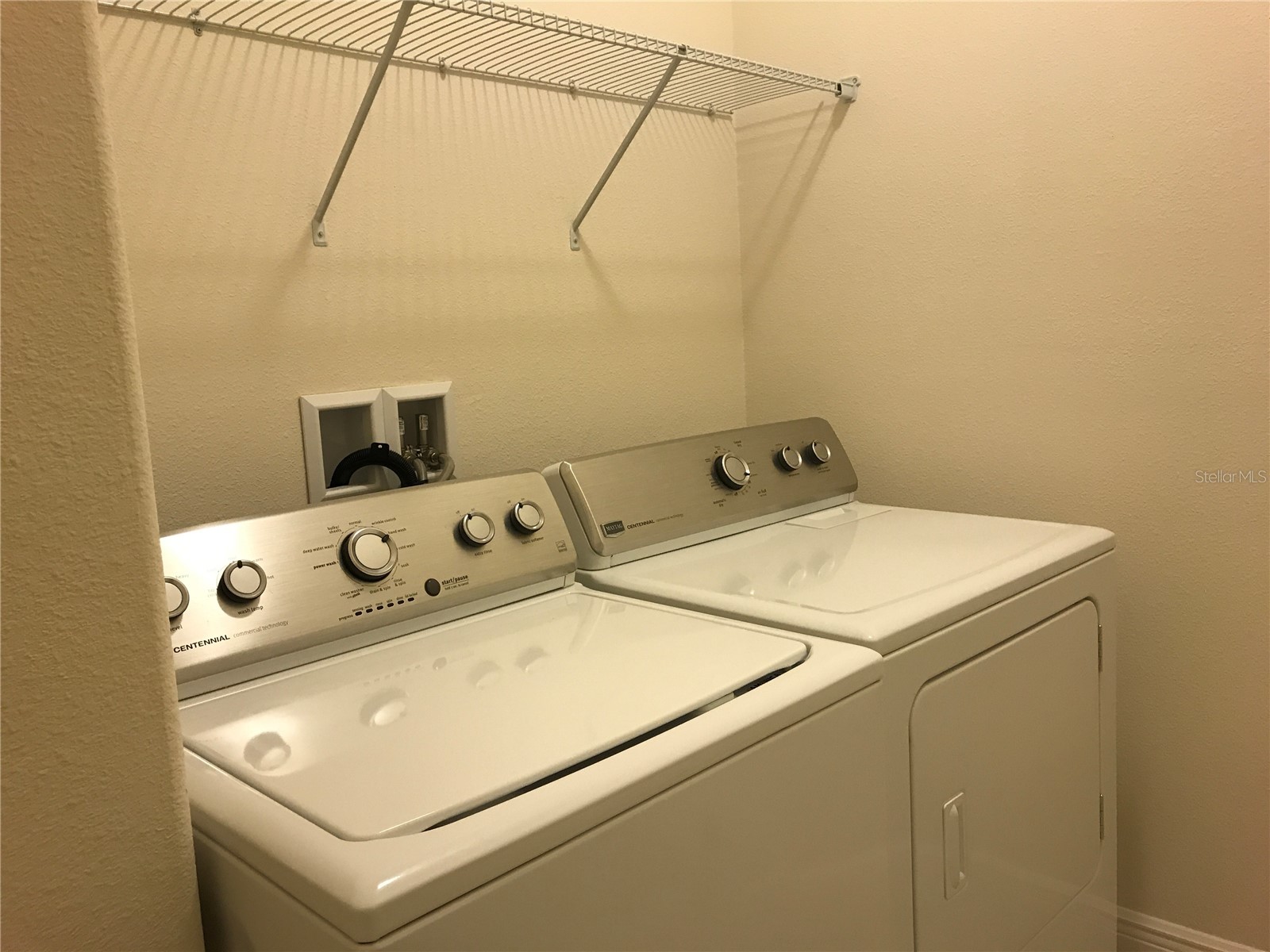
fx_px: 1027
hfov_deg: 63.4
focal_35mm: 28
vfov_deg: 49.7
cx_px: 635
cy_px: 476
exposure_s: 1/30
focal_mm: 3.99
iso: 40
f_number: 1.8
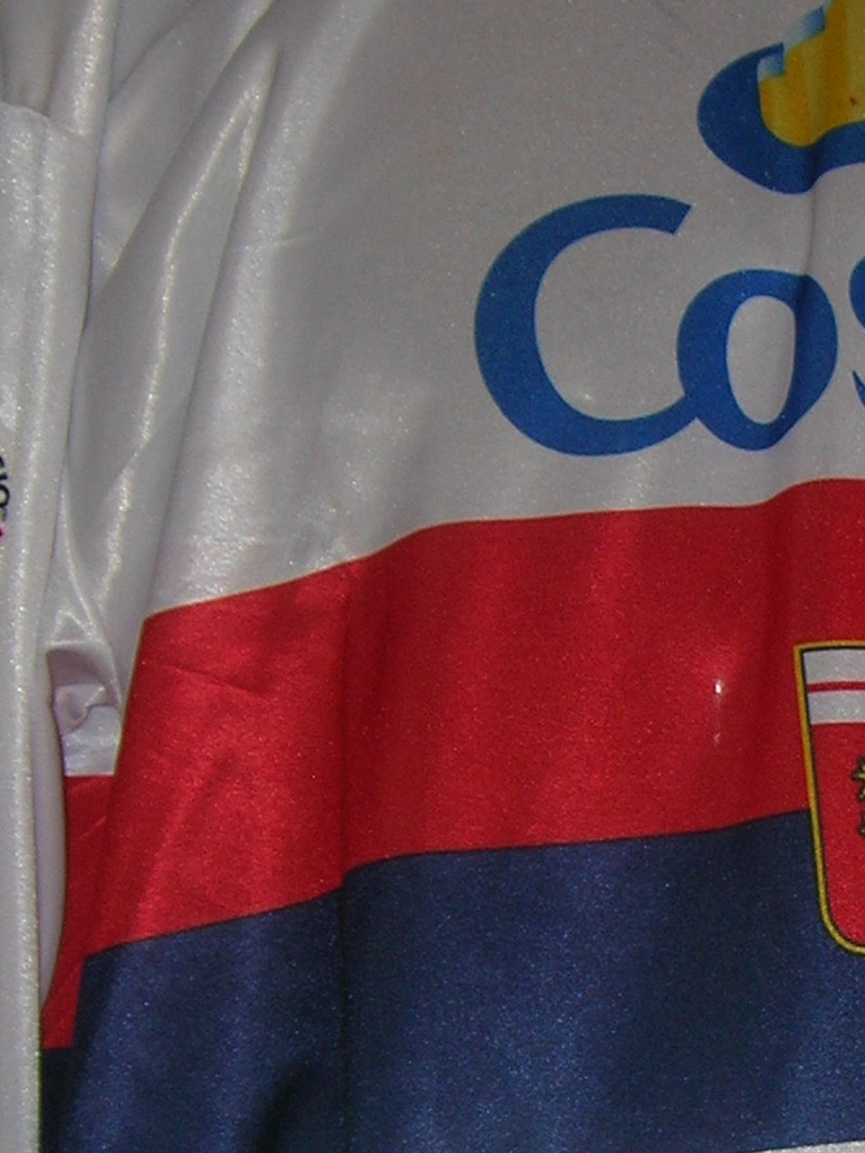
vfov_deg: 19.1
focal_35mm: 102
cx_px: 769
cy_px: 907
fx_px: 3398
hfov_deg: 14.4
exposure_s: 1/60.1
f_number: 2.9
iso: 50
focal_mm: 5.8
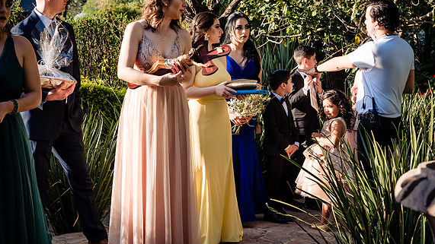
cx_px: 215
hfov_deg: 31.9
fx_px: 761
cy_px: 106
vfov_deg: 18.2
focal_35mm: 66
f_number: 6.3
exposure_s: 1/500
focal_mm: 62
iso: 800
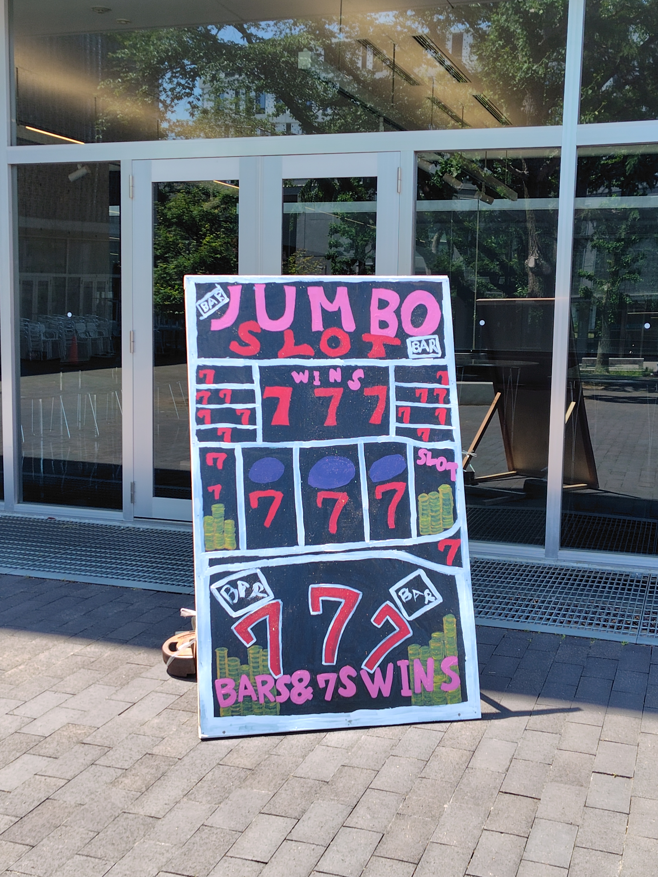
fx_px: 583
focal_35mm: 23
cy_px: 438
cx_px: 329
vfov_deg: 73.9
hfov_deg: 58.9
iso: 50
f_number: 1.9
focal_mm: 5.6
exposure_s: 1/455
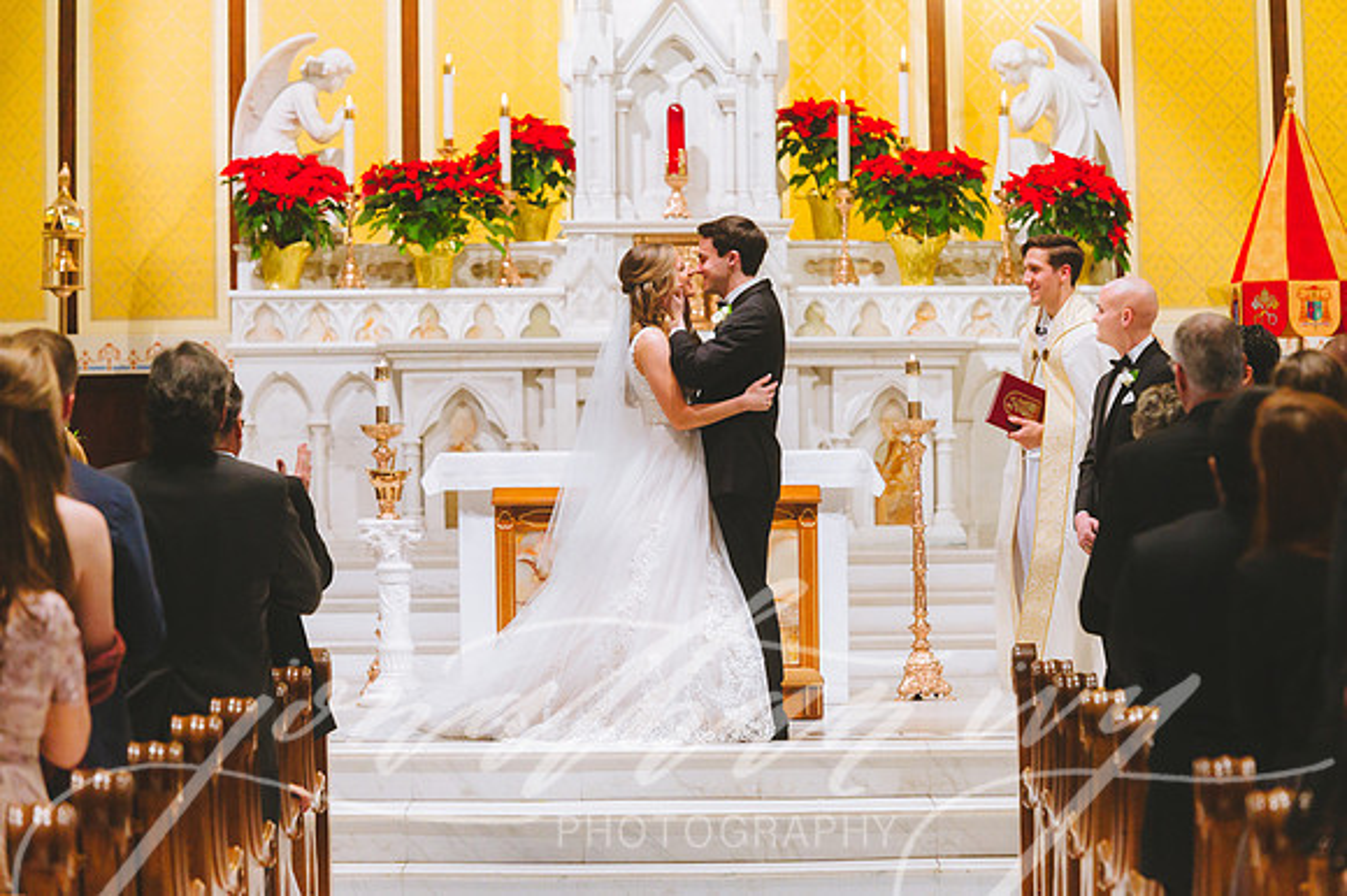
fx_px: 5422
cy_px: 448
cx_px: 674
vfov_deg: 9.5
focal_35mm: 145
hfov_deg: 14.2
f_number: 3.2
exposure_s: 1/320
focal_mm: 145
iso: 2500
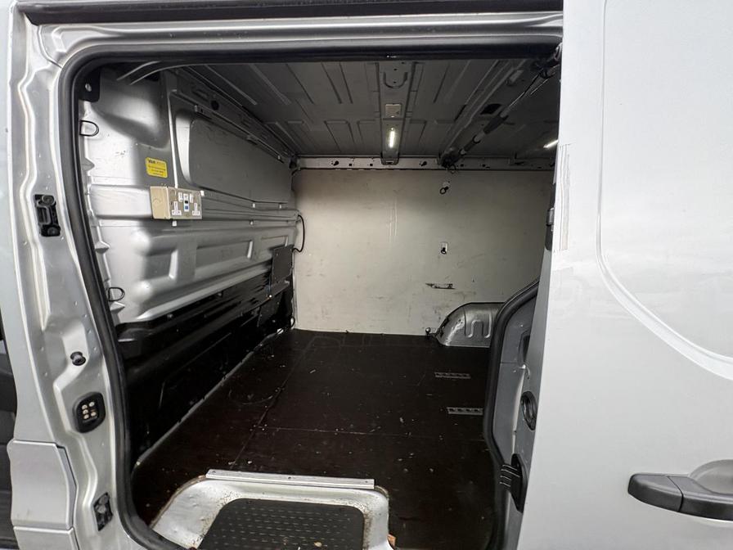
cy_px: 275
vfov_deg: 85.7
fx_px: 296
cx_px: 366
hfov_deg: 102.1
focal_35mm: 14
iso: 125
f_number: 2.2
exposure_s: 1/99
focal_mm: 2.22
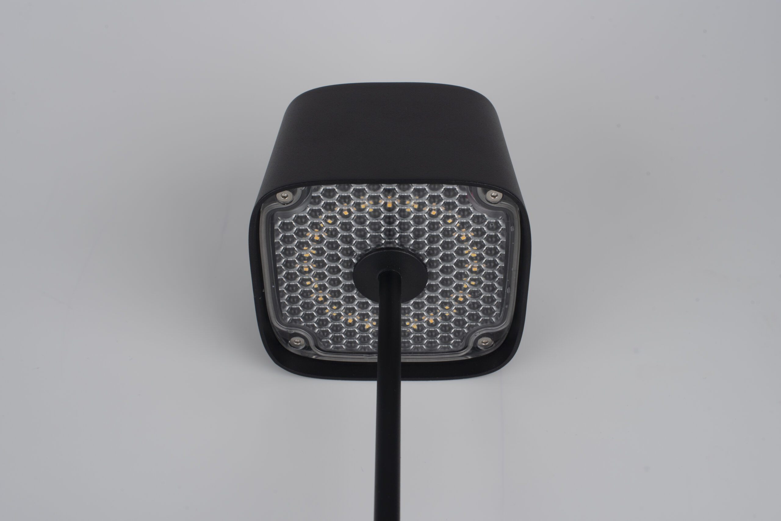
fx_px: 1085
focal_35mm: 50
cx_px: 390
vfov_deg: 27.0
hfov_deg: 39.6
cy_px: 260
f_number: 16
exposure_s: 1/100
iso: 100
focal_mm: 50
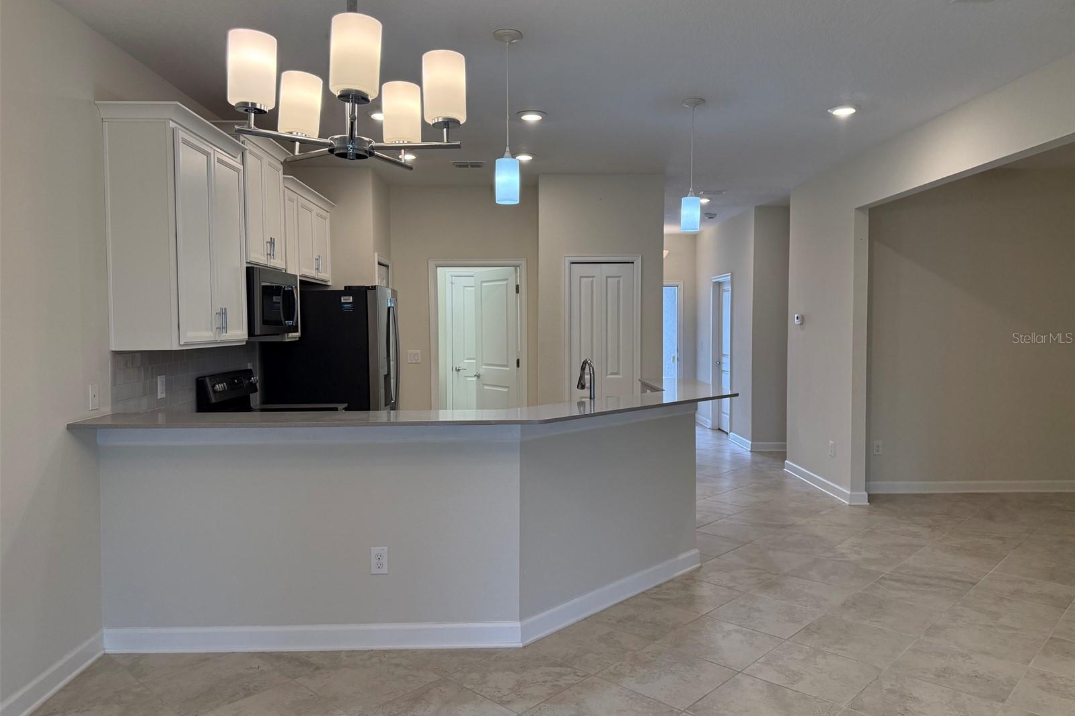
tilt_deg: -1.9
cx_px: 538
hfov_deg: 71.5
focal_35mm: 25
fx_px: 746
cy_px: 337
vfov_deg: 51.2
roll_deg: +0.5
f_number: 1.78
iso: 200
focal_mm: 6.76
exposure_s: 1/200
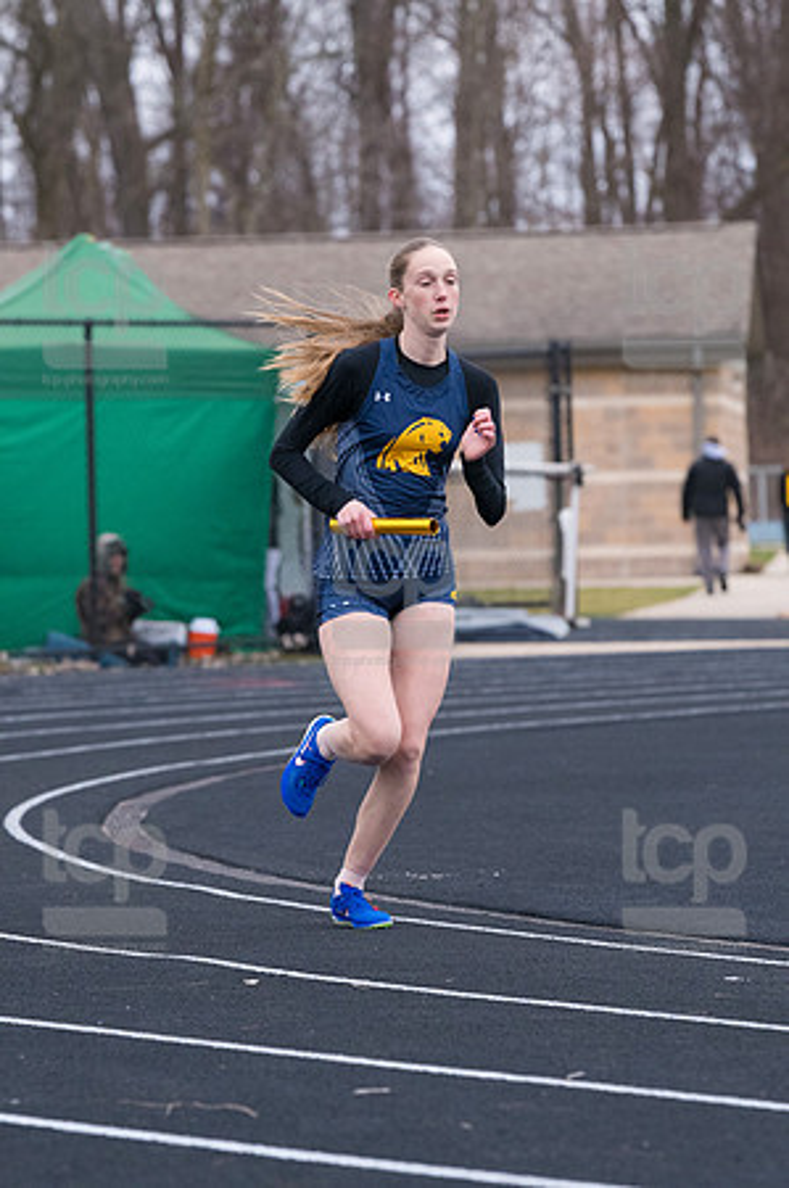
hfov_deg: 5.7
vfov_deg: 8.6
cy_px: 594
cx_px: 394
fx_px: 7908
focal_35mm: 240
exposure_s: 1/1600
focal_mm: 160
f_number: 5
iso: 2000
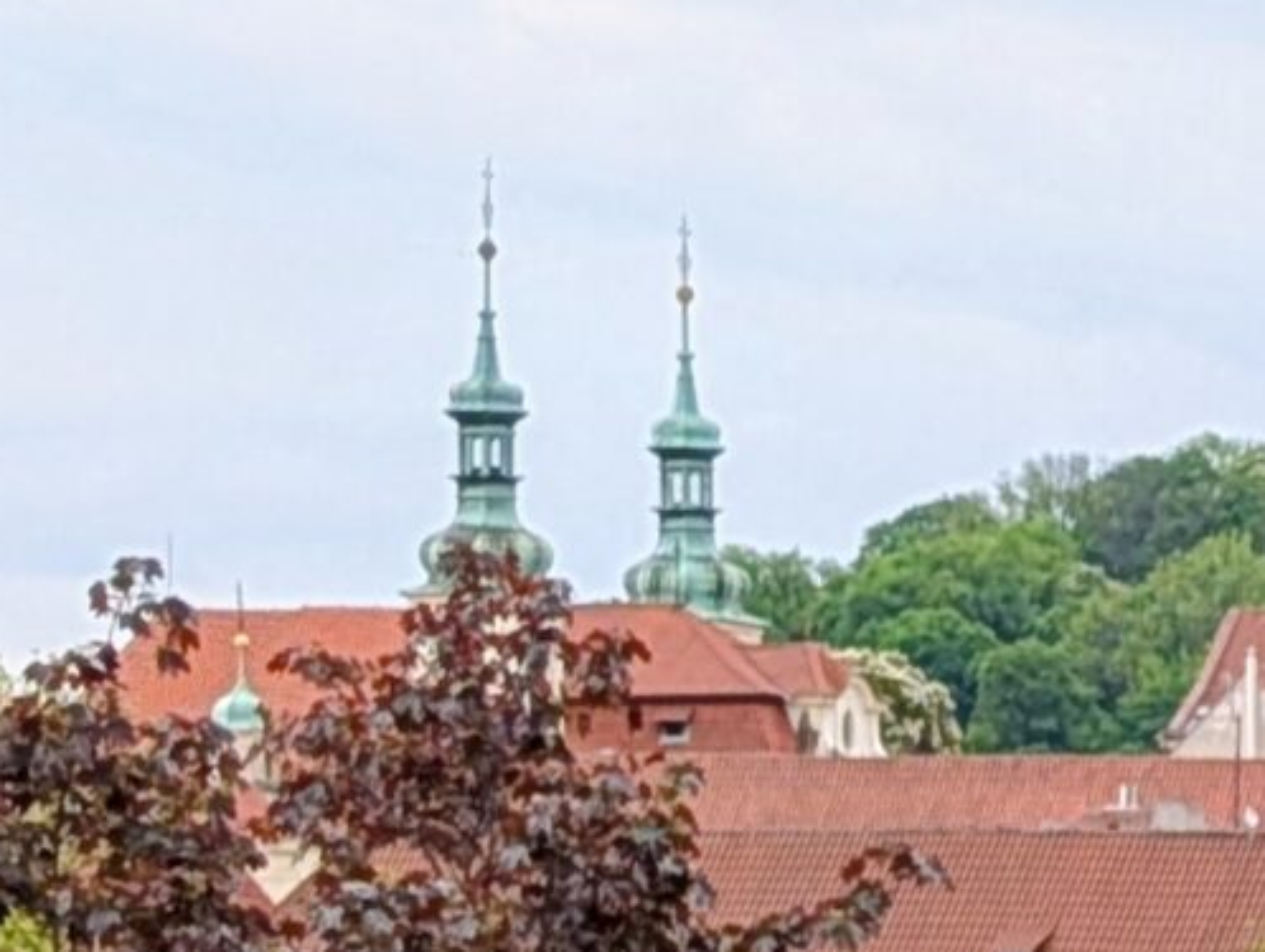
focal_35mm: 252
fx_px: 9222
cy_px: 1406
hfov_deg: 7.3
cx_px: 3236
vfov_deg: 5.9
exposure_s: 1/125
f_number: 1.68
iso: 21
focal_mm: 6.9
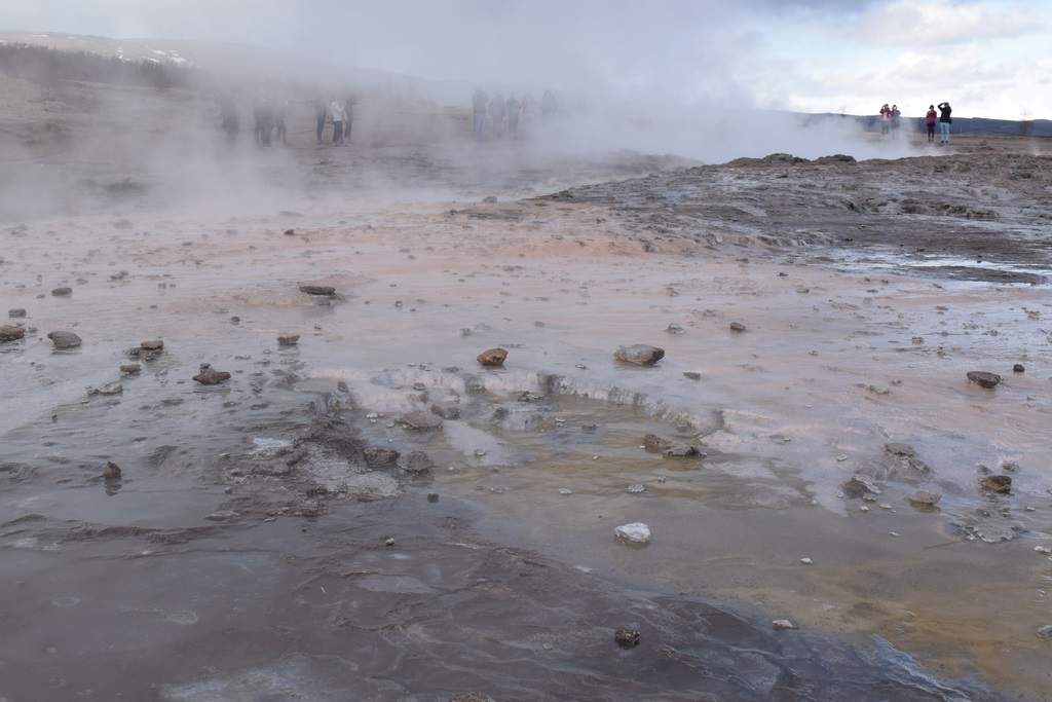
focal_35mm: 44
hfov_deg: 45.0
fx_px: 1271
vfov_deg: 30.9
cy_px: 351
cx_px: 526
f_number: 10
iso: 640
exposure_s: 1/400
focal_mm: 29
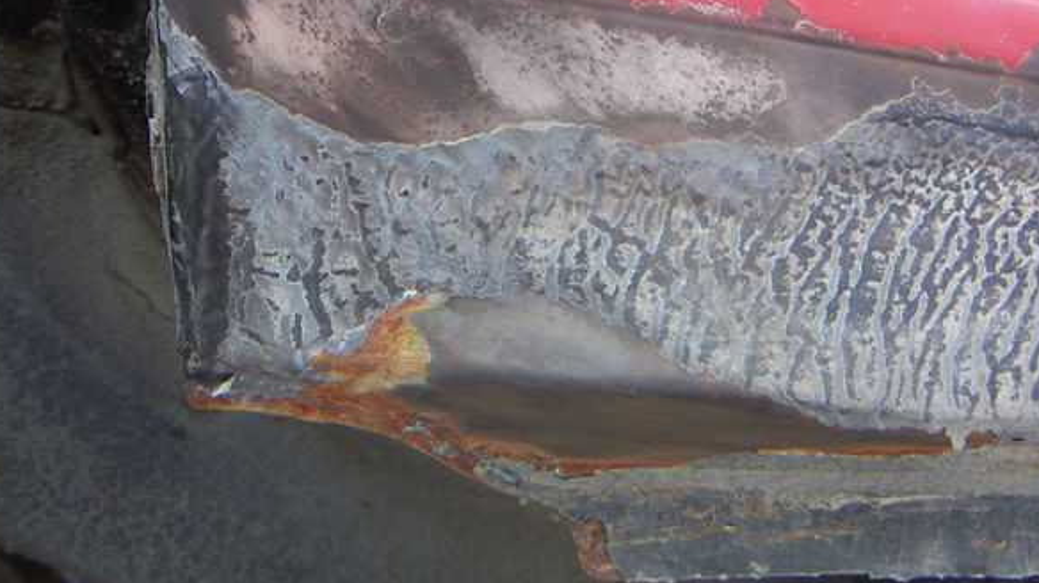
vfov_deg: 27.7
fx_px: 1184
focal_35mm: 43
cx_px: 544
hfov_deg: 47.4
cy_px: 284
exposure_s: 1/125
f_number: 2.8
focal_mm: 4.7
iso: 50
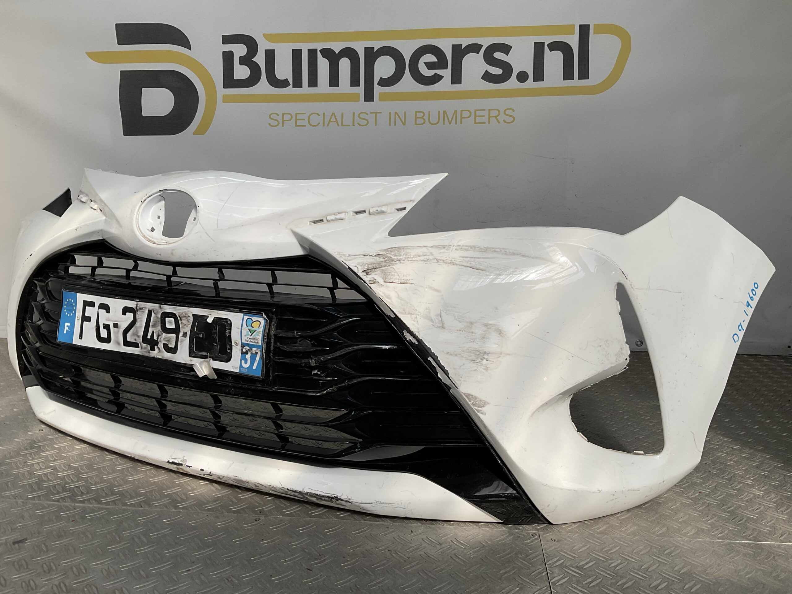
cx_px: 396
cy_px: 297
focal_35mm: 29
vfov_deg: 48.2
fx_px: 664
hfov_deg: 61.7
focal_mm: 3
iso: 16
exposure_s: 1/1121
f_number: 1.8
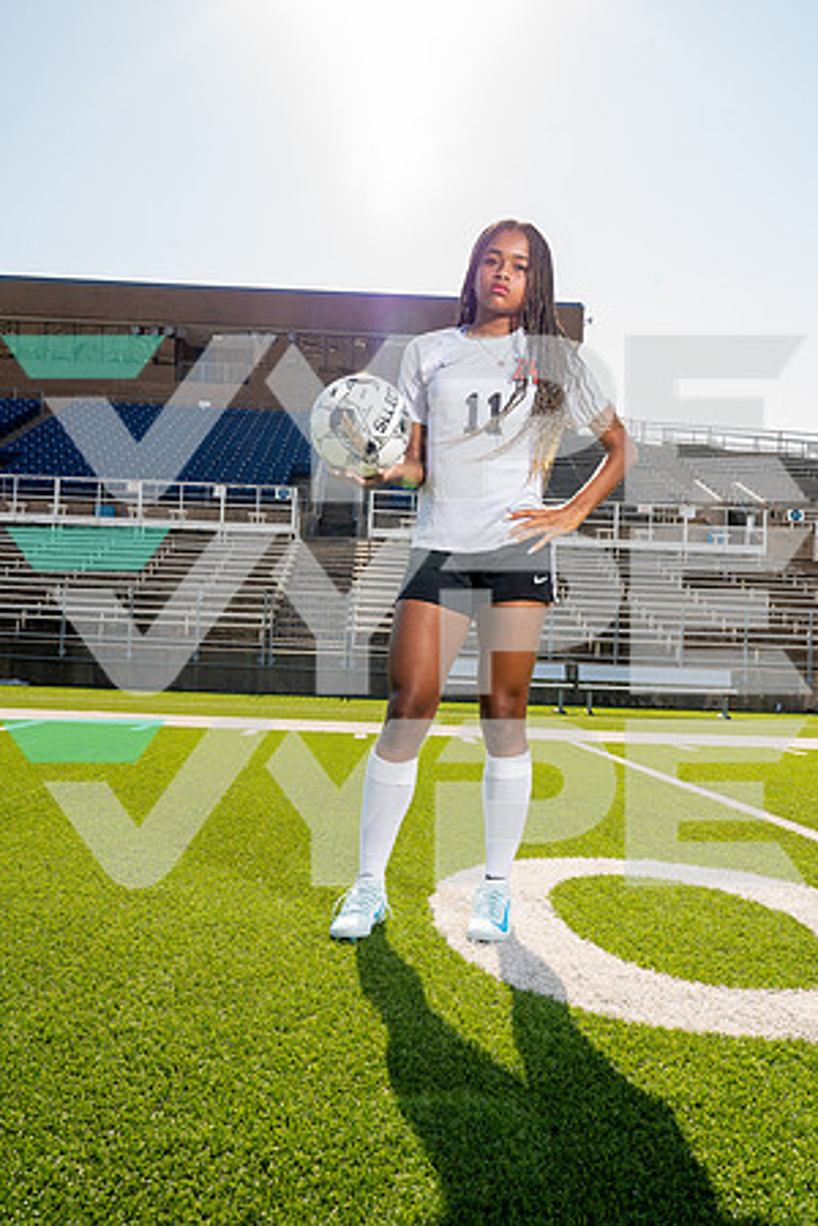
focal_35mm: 34
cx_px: 409
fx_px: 1159
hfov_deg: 38.9
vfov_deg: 55.8
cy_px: 613
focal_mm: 34
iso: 320
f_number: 10
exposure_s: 1/250
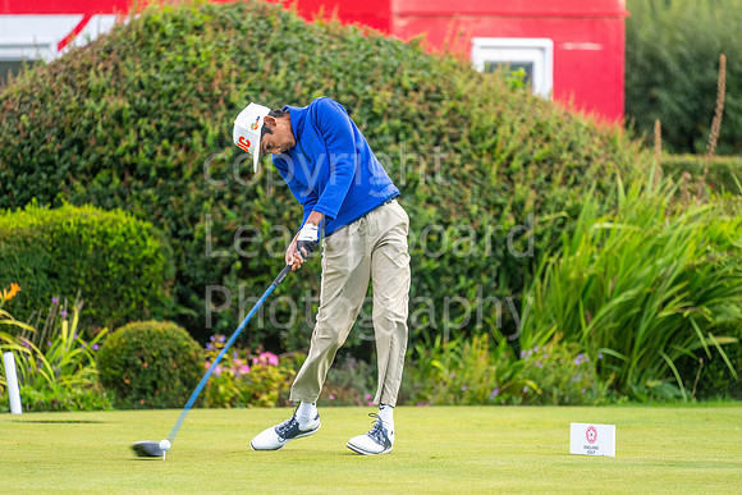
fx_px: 6184
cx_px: 371
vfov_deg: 4.6
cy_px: 248
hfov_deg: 6.9
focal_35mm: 300
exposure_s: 1/800
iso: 800
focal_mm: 300
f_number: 4
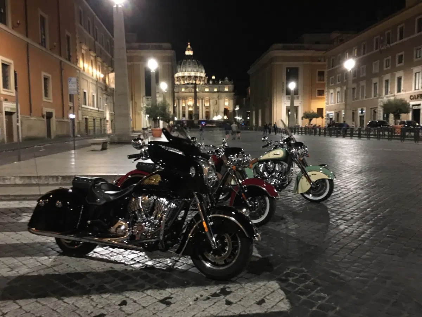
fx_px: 354
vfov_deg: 48.2
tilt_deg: -4.8
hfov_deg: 61.7
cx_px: 211
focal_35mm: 29
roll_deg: +0.7
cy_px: 158
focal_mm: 4.15
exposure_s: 1/17
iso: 400
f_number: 2.2
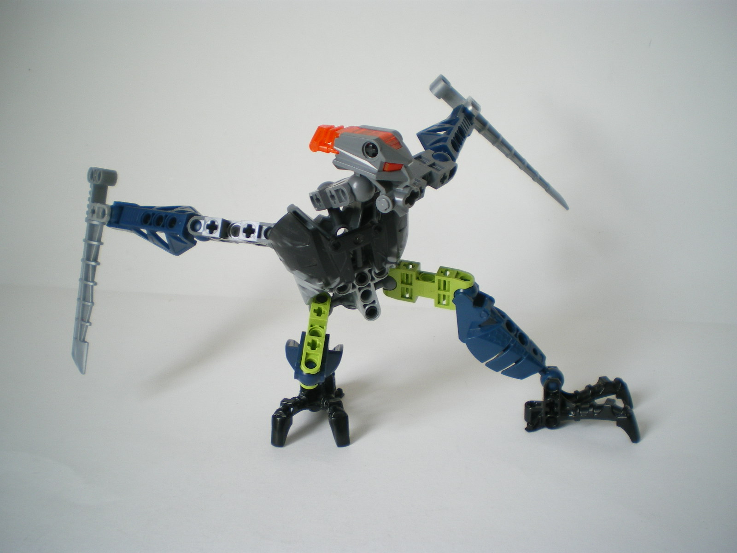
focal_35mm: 36
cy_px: 276
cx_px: 368
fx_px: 766
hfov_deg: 51.4
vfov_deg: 39.7
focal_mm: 6.3
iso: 64
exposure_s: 1/50
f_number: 3.1
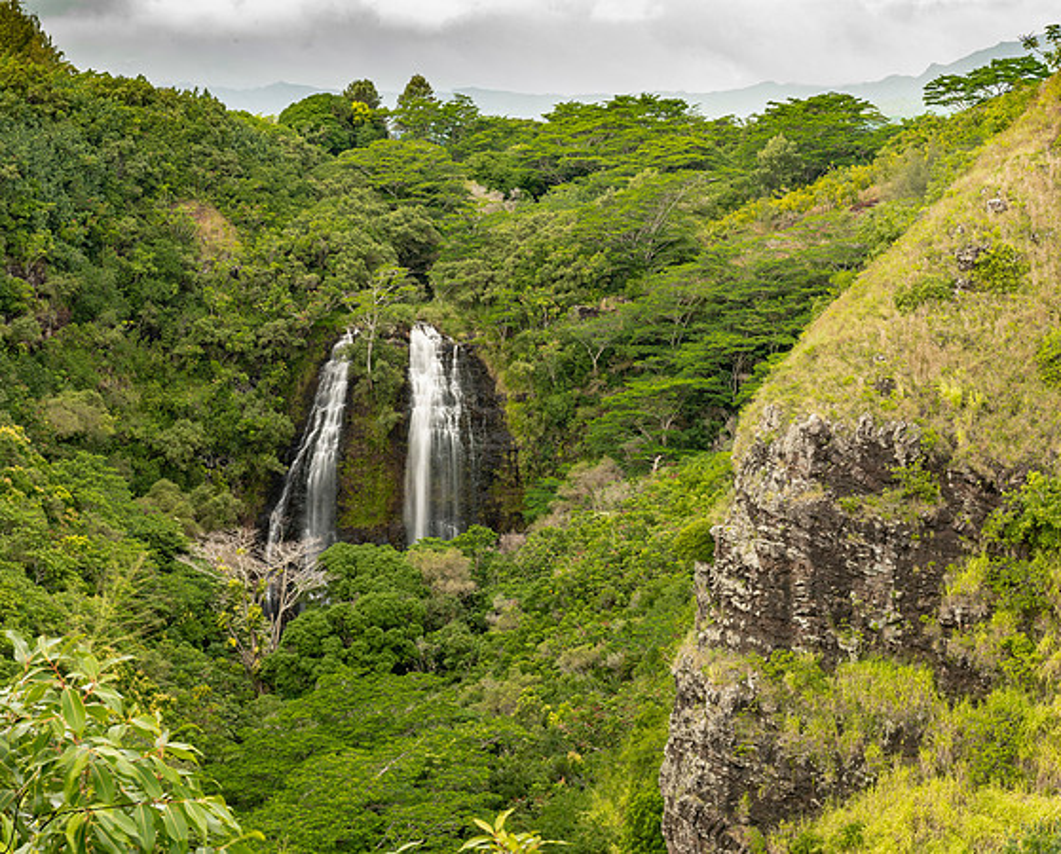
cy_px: 495
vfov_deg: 16.8
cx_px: 742
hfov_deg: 20.7
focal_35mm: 92
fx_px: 2886
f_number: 22
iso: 64
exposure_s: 1/4
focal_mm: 70
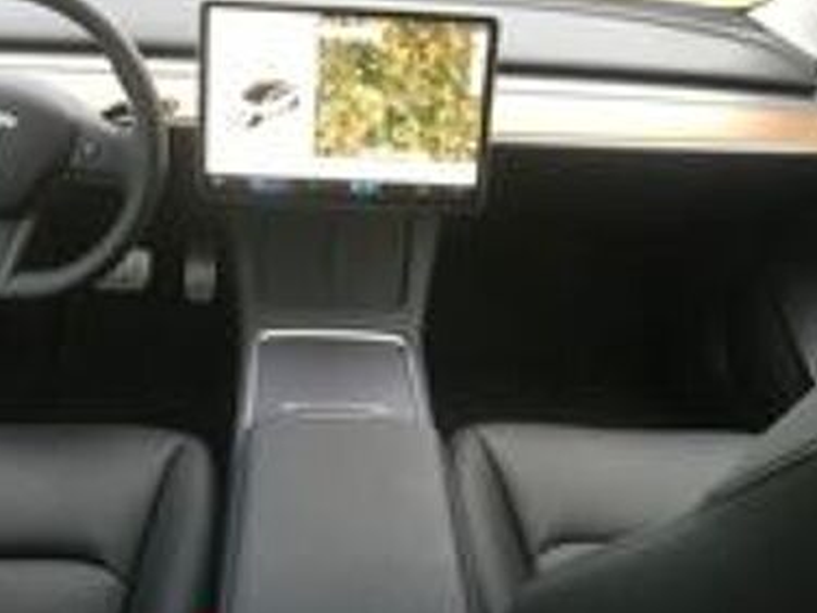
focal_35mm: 37
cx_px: 330
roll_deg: +1.8
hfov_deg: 49.9
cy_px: 320
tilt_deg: -28.3
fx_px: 873
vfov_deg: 38.7
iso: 50
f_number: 2.2
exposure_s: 1/33
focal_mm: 4.15
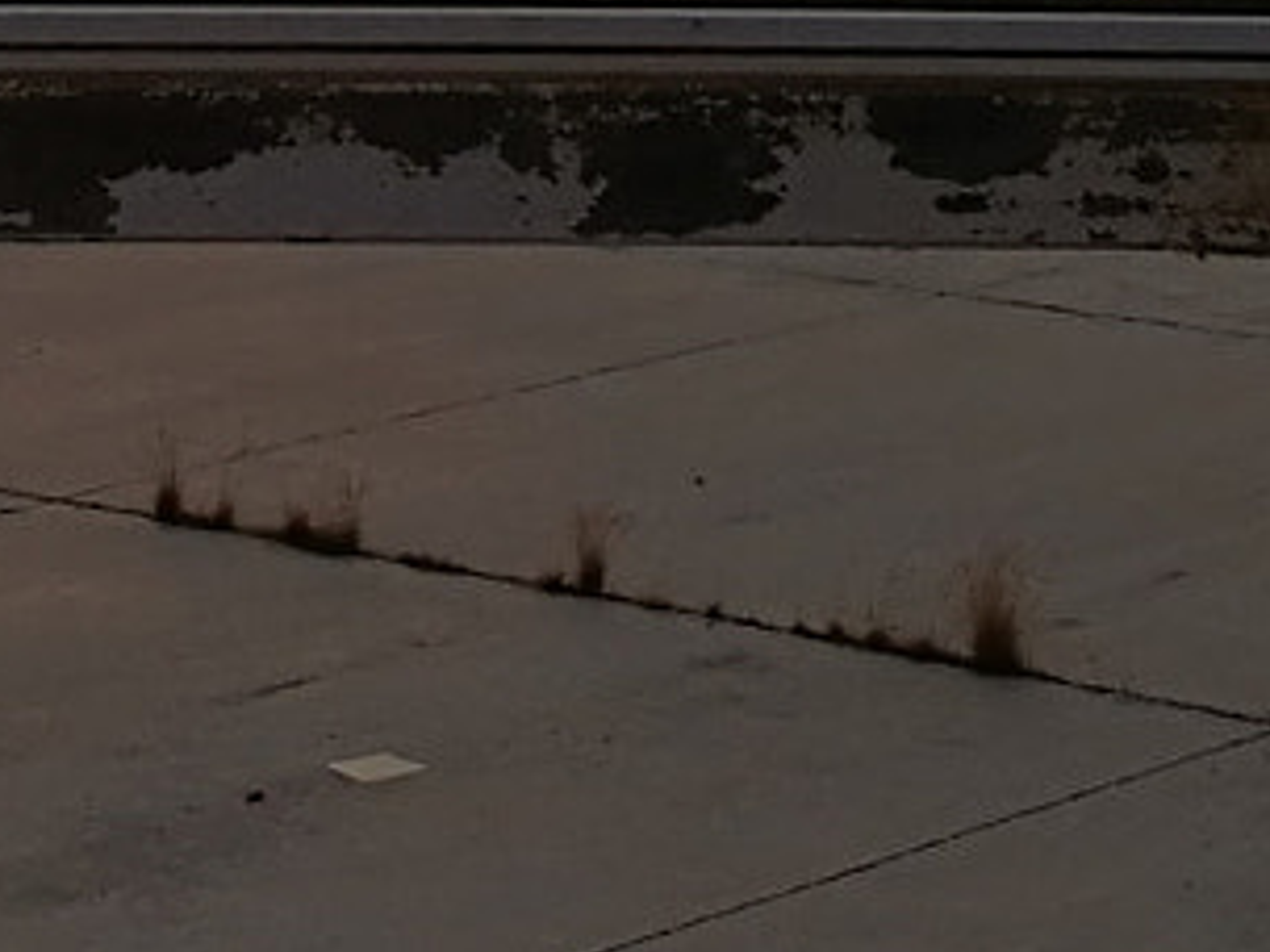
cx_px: 677
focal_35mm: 163
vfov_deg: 8.8
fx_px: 5980
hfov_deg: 12.1
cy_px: -735
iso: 50
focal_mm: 4.5
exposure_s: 1/461
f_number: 2.2
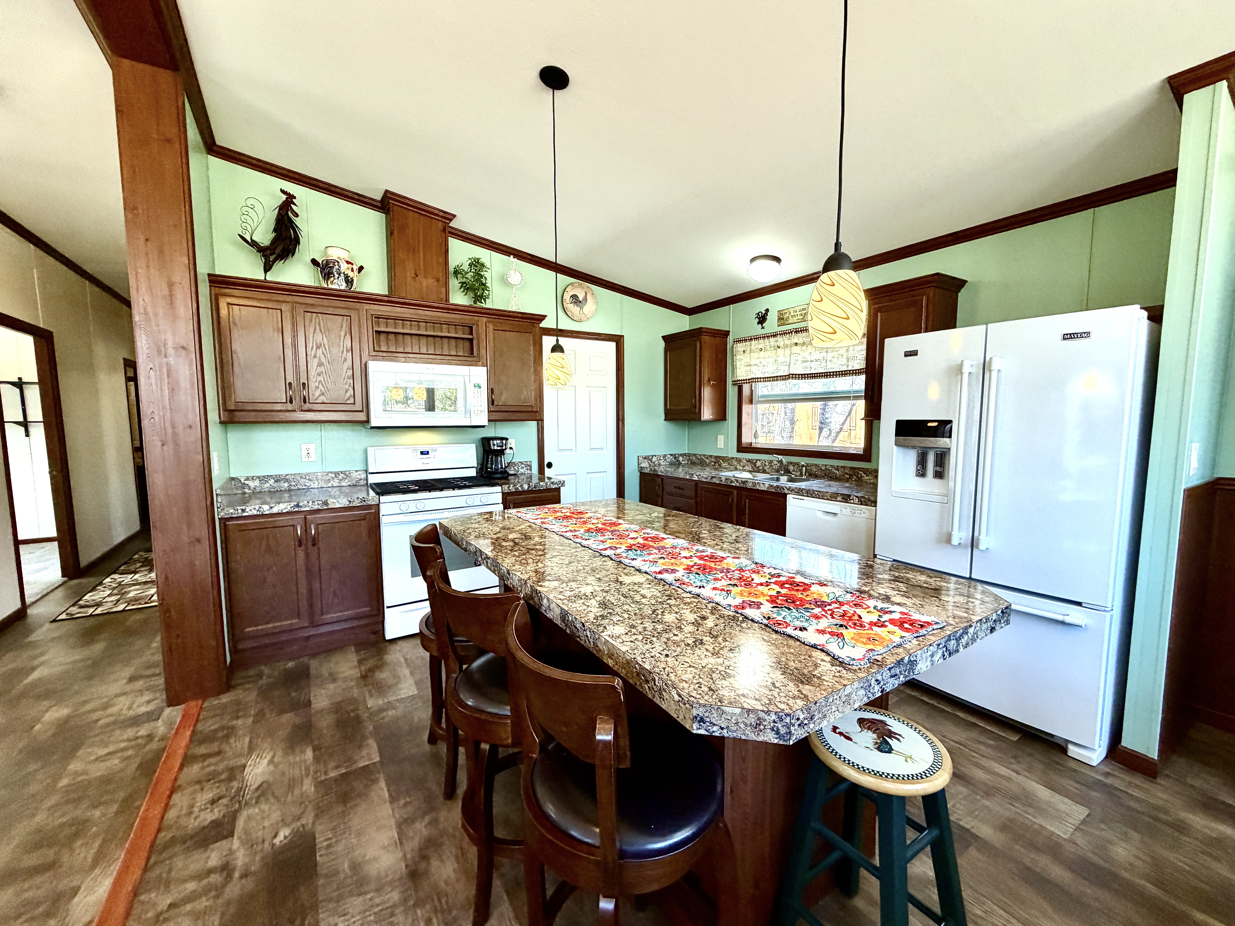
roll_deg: +1.0
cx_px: 618
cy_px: 463
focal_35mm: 14
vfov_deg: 85.7
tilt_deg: -4.7
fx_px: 499
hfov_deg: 102.1
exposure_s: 1/120
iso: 250
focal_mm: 2.22
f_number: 2.2
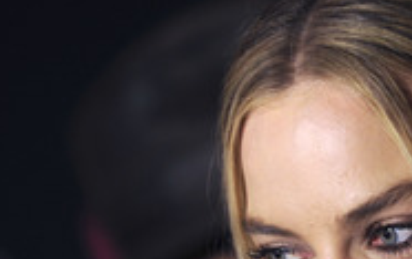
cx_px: 348
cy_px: 270
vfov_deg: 4.0
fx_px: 3735
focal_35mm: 332
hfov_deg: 6.3
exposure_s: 1/250
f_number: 3.2
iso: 1600
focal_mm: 135
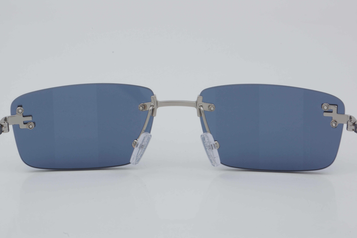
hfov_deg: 24.6
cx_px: 178
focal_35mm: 82
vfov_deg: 16.6
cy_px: 119
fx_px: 818
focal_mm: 55
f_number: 32
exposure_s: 1/4
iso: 100
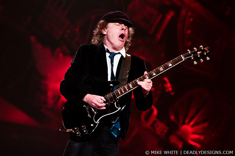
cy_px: 78
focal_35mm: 174
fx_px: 1134
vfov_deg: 7.9
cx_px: 118
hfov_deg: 11.8
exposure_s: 1/200
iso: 800
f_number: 4
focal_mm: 116
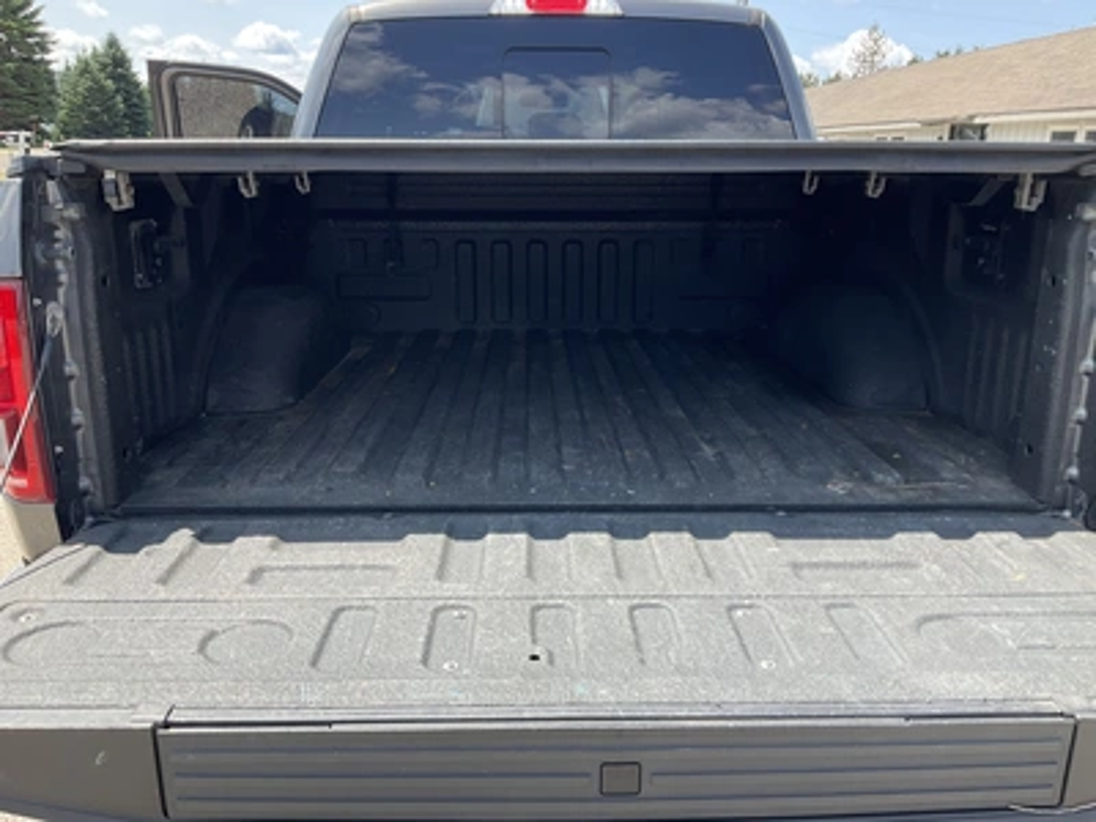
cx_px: 548
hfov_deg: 61.7
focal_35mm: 29
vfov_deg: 48.2
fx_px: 918
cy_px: 411
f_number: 1.8
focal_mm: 3
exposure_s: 1/391
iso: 25
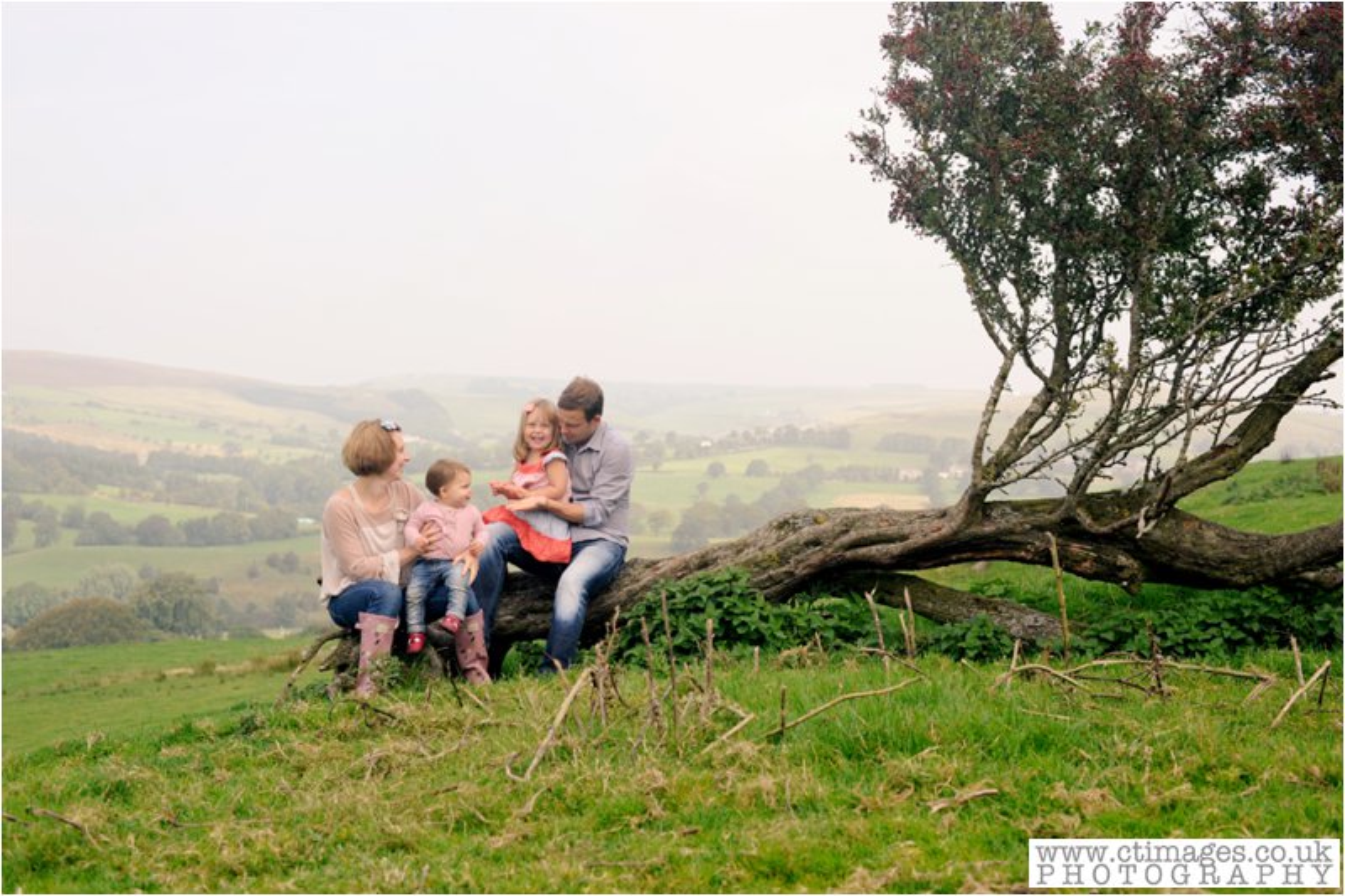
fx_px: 1868
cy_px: 448
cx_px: 672
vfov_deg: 27.0
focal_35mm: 50
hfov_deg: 39.6
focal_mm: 50
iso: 250
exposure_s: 1/500
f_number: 5.6
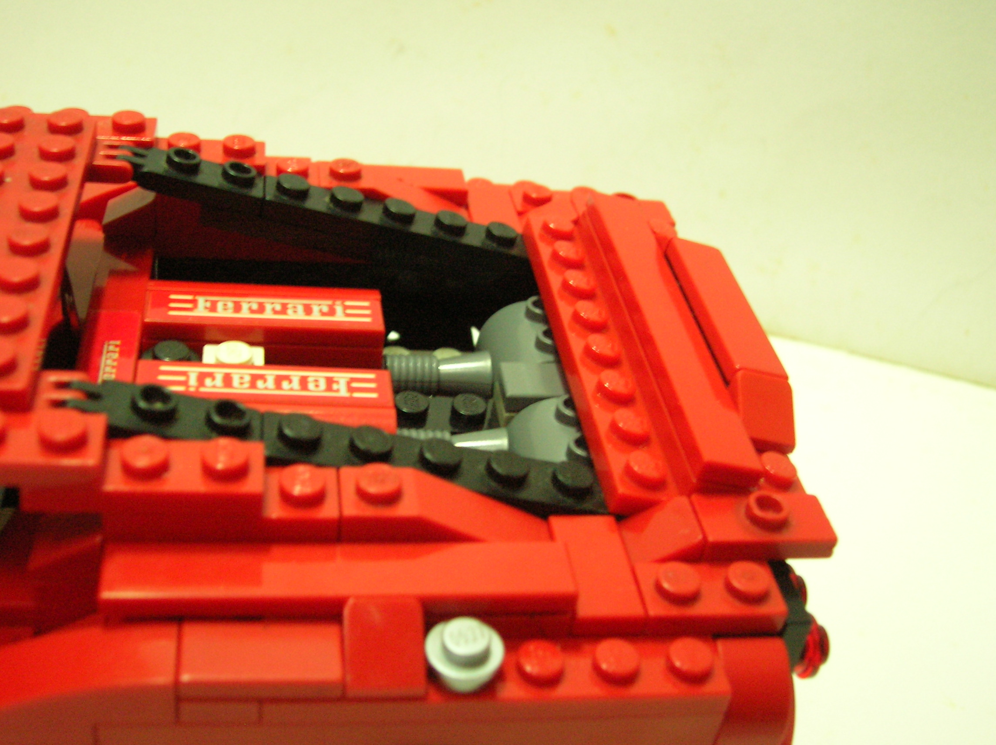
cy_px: 372
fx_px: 1207
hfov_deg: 44.8
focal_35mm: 42
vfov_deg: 34.3
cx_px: 498
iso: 200
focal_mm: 7
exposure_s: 1/3.8
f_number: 3.1
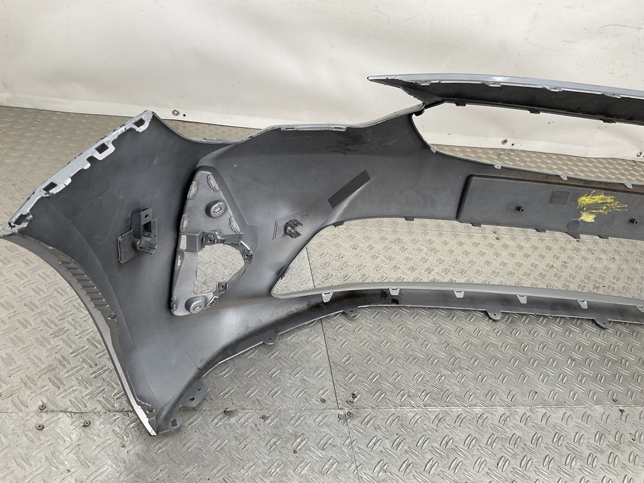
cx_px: 322
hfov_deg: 61.7
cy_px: 242
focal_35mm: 29
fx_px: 540
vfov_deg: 48.2
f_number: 1.8
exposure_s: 1/120
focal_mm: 3
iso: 20
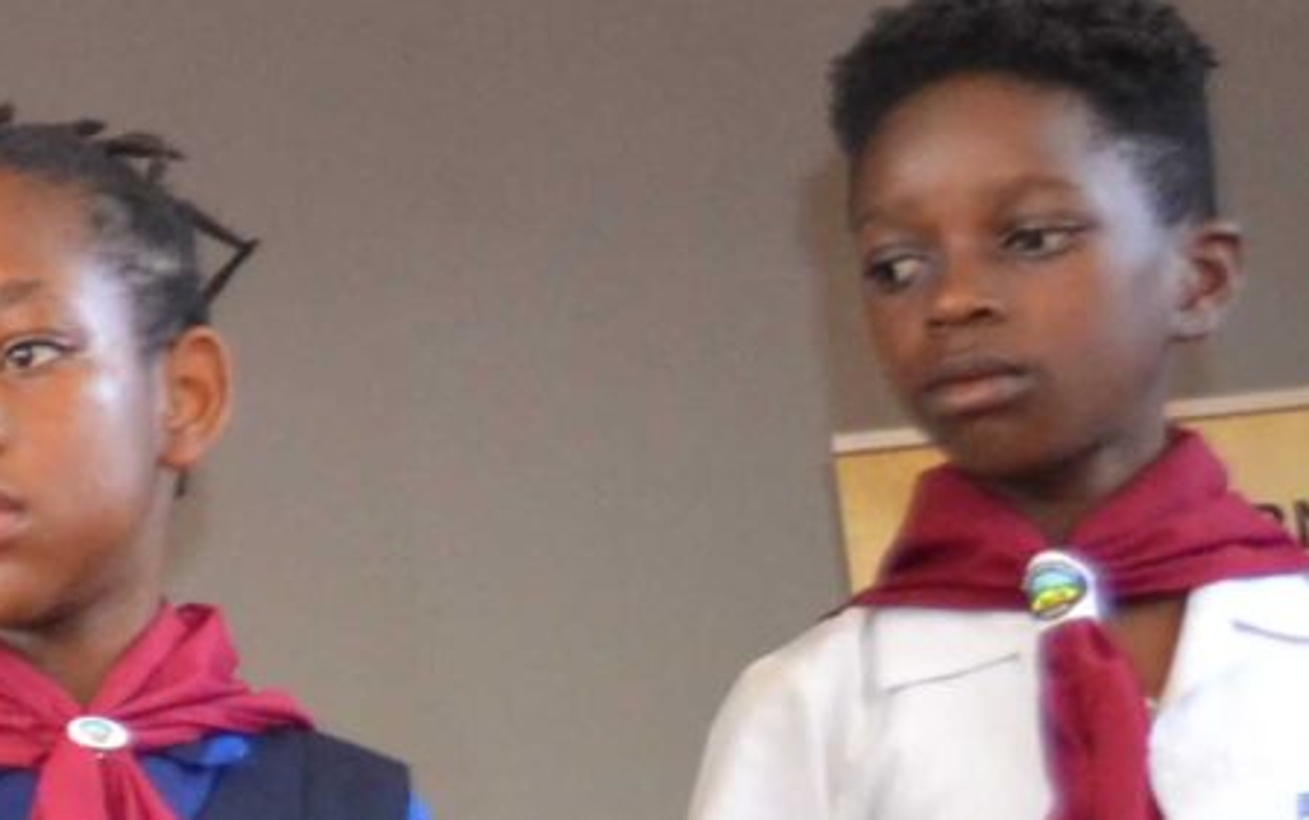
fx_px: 8746
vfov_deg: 5.3
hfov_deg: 7.9
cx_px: -1983
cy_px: 947
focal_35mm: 245
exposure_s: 1/60
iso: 1250
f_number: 4.5
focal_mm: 28
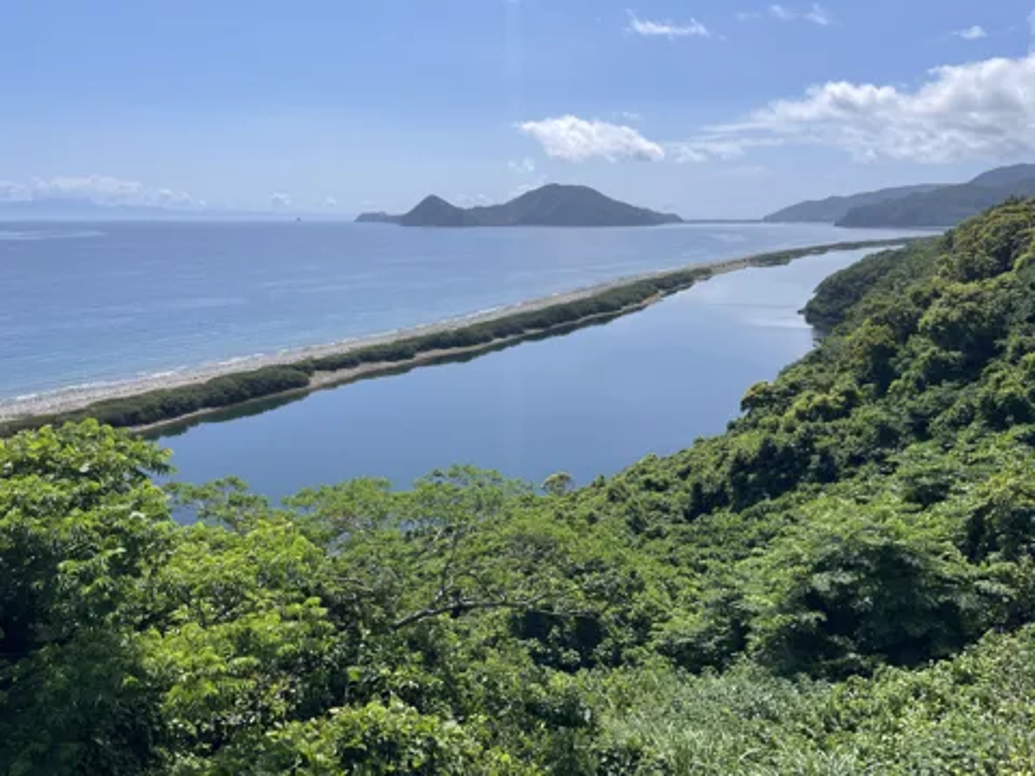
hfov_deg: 67.3
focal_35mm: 26
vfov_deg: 53.1
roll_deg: +0.7
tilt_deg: -11.4
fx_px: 777
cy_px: 388
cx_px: 518
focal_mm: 4.2
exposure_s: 1/4000
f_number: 1.6
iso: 32
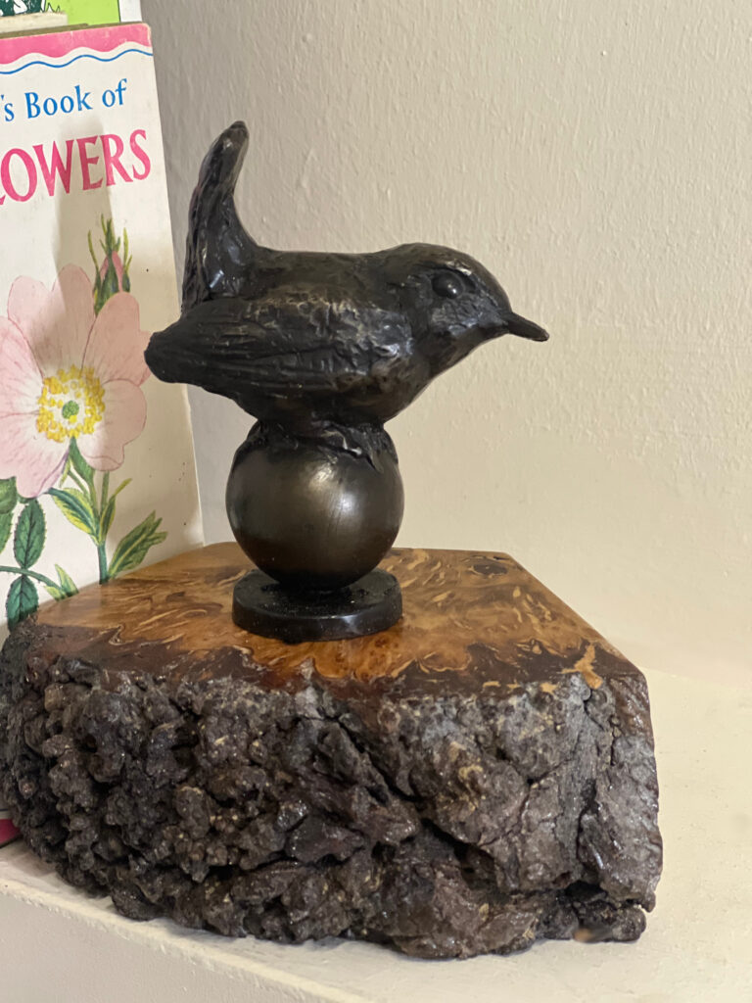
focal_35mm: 77
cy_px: 502
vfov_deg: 25.3
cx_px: 376
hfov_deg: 19.1
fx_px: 2230
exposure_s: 1/33
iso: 320
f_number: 2.8
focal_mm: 9
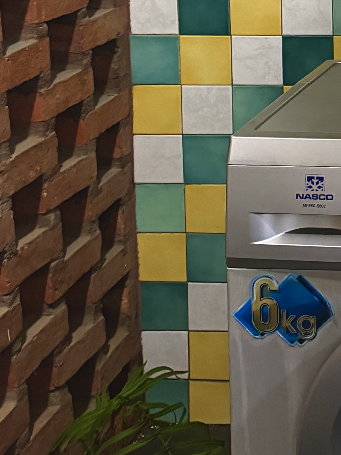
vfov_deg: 20.2
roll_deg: -0.6
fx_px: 1208
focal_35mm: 92
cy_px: -58
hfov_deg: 14.7
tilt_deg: -7.2
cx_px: 552
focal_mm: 6.76
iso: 800
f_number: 1.78
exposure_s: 1/33
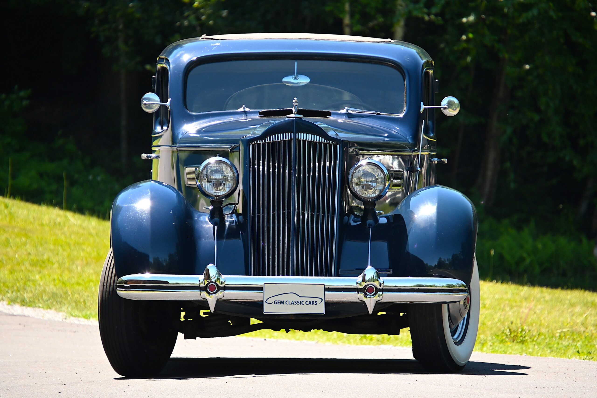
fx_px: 5099
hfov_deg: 6.7
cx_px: 298
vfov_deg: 4.5
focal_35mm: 308
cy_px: 199
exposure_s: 1/250
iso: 640
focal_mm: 205
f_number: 6
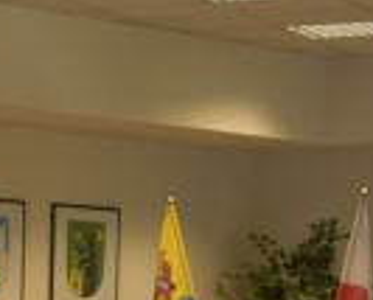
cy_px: 604
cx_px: -527
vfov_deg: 6.7
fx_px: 2467
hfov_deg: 8.0
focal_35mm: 223
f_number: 3.8
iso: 400
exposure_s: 1/40
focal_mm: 22
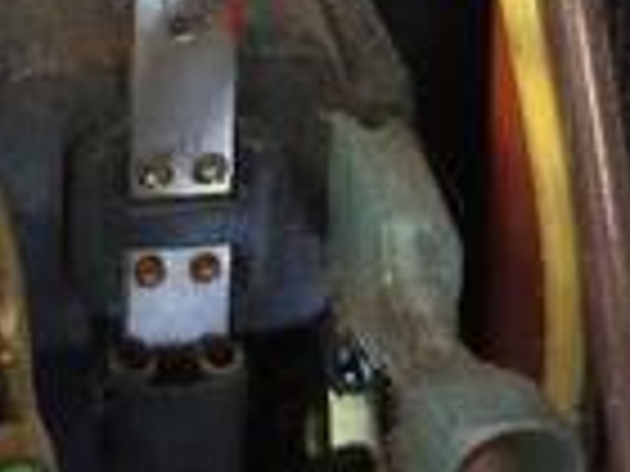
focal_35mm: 173
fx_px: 3149
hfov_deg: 11.2
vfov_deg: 7.7
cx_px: -126
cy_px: -854
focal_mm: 4.12
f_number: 2.2
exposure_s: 1/30
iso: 200
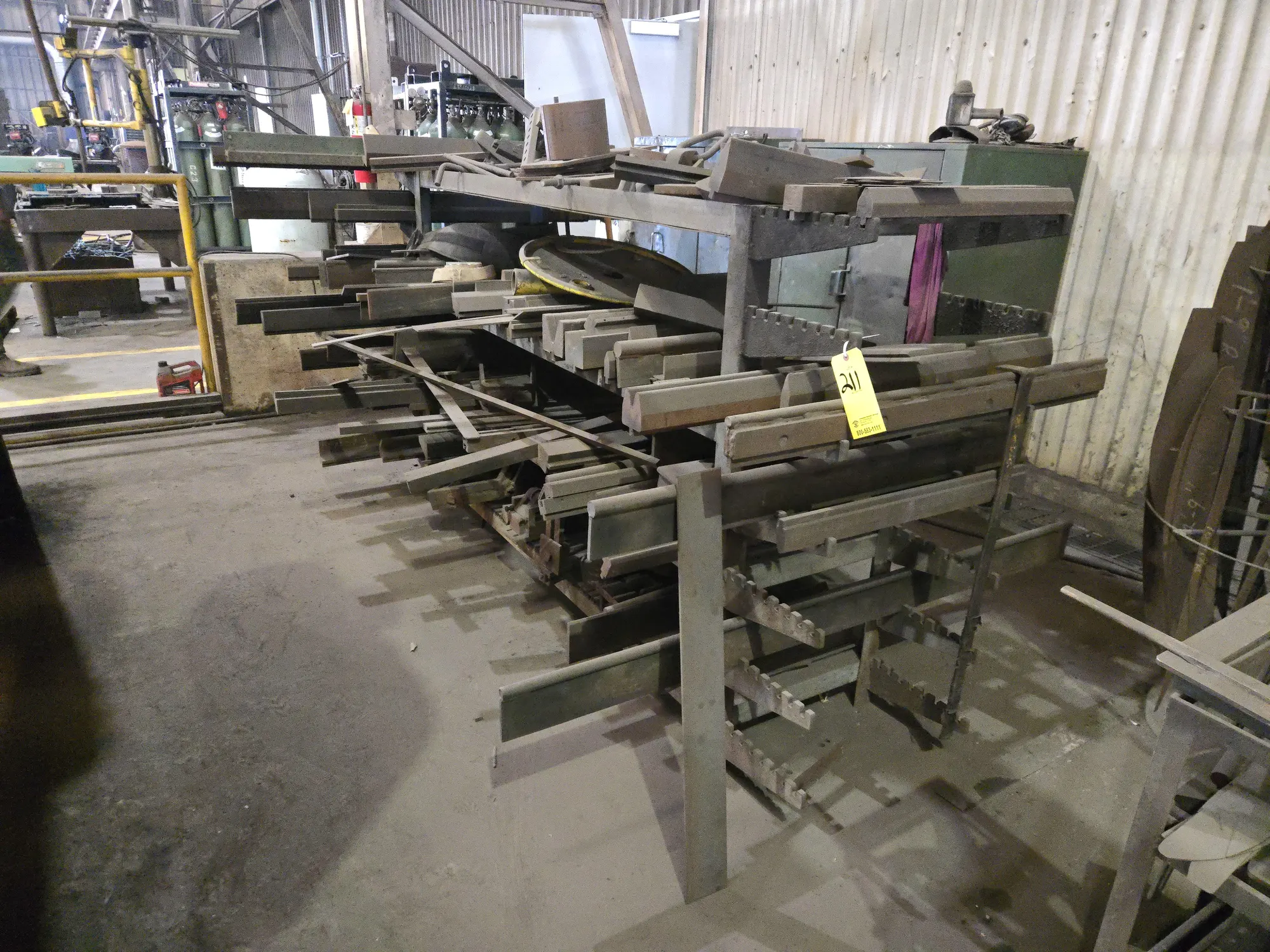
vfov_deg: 58.9
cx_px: 635
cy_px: 476
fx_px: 844
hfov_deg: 73.9
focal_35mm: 23
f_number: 1.8
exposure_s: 1/60
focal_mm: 5.4
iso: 1600
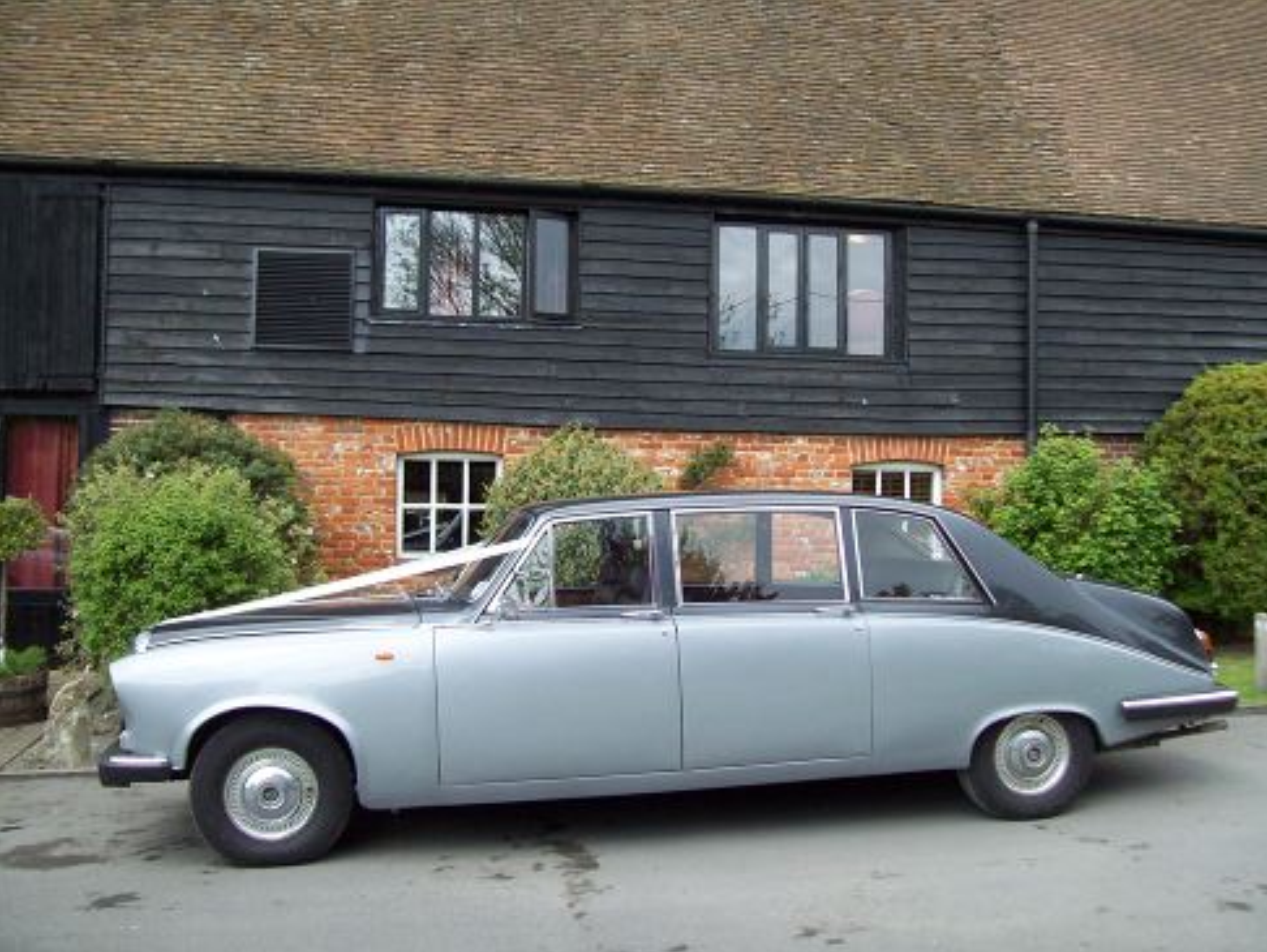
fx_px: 1355
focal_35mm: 37
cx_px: 647
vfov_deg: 38.7
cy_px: 486
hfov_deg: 50.1
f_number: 2.7
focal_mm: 6
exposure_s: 1/473
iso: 80
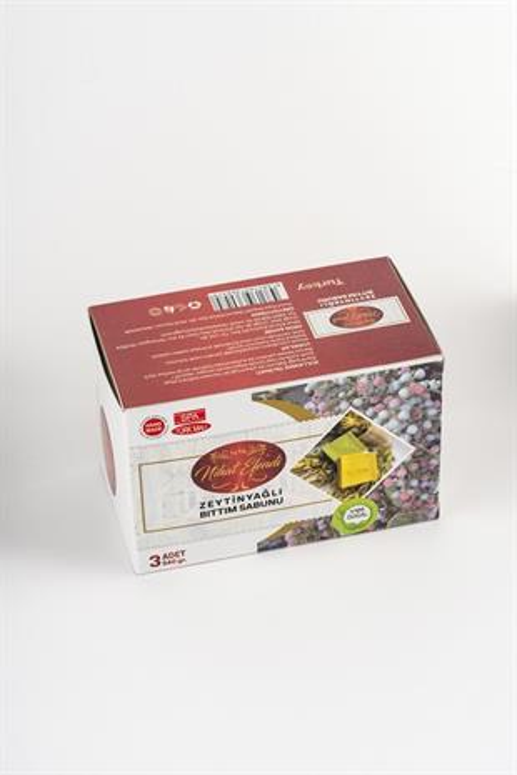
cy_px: 388
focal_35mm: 90
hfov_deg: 15.2
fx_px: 1939
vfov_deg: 22.6
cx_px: 258
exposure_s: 1/160
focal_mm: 90
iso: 100
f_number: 11
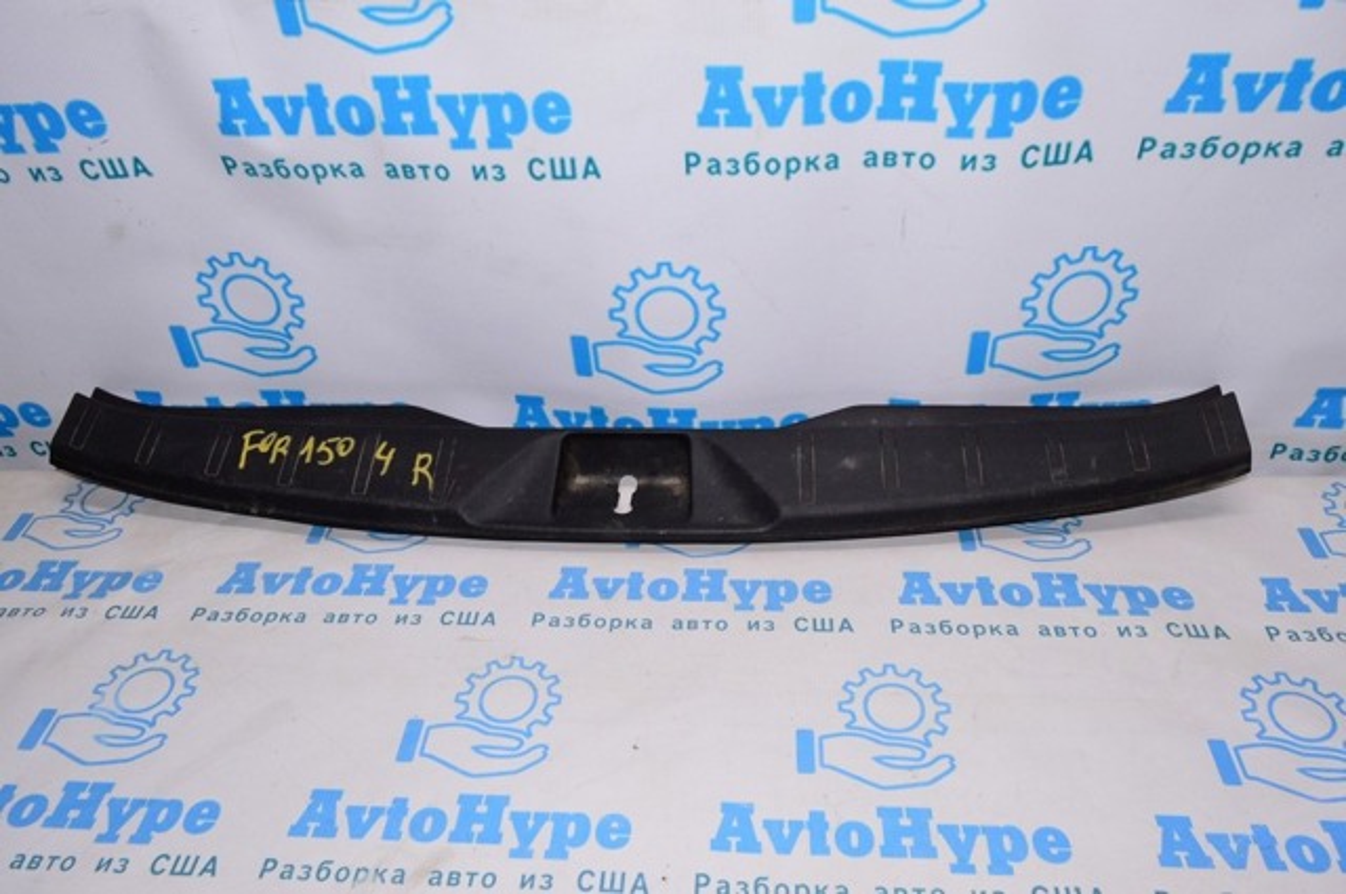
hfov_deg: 67.4
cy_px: 447
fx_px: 1008
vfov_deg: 47.8
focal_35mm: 27
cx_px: 673
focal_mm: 18
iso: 1600
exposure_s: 1/200
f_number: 8
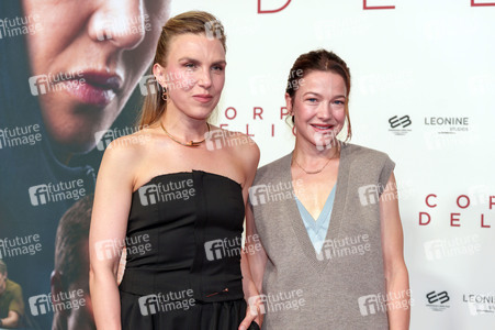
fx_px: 1058
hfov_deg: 26.3
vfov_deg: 17.7
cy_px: 165
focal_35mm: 77
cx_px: 248
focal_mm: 77
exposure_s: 1/200
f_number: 4
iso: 320
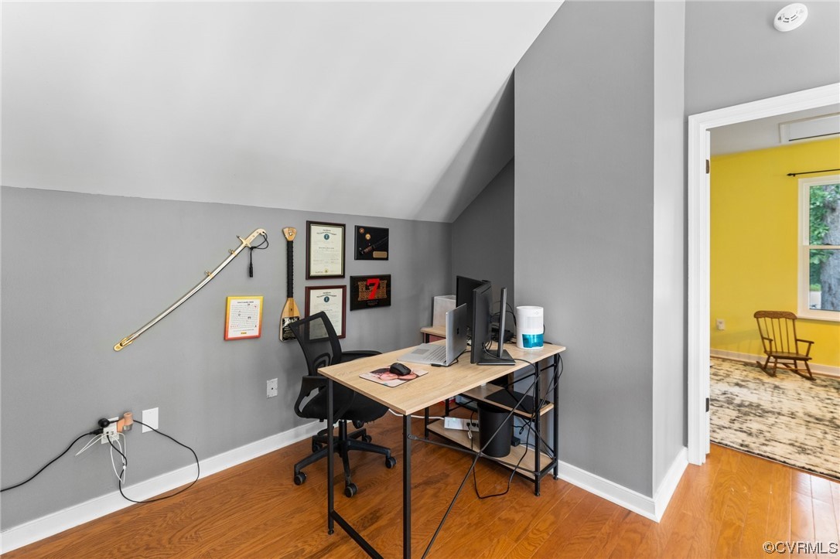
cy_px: 280
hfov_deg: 99.3
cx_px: 420
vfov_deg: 76.2
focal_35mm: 15
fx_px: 357
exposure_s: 1/6
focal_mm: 15.3
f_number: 7.1
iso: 800
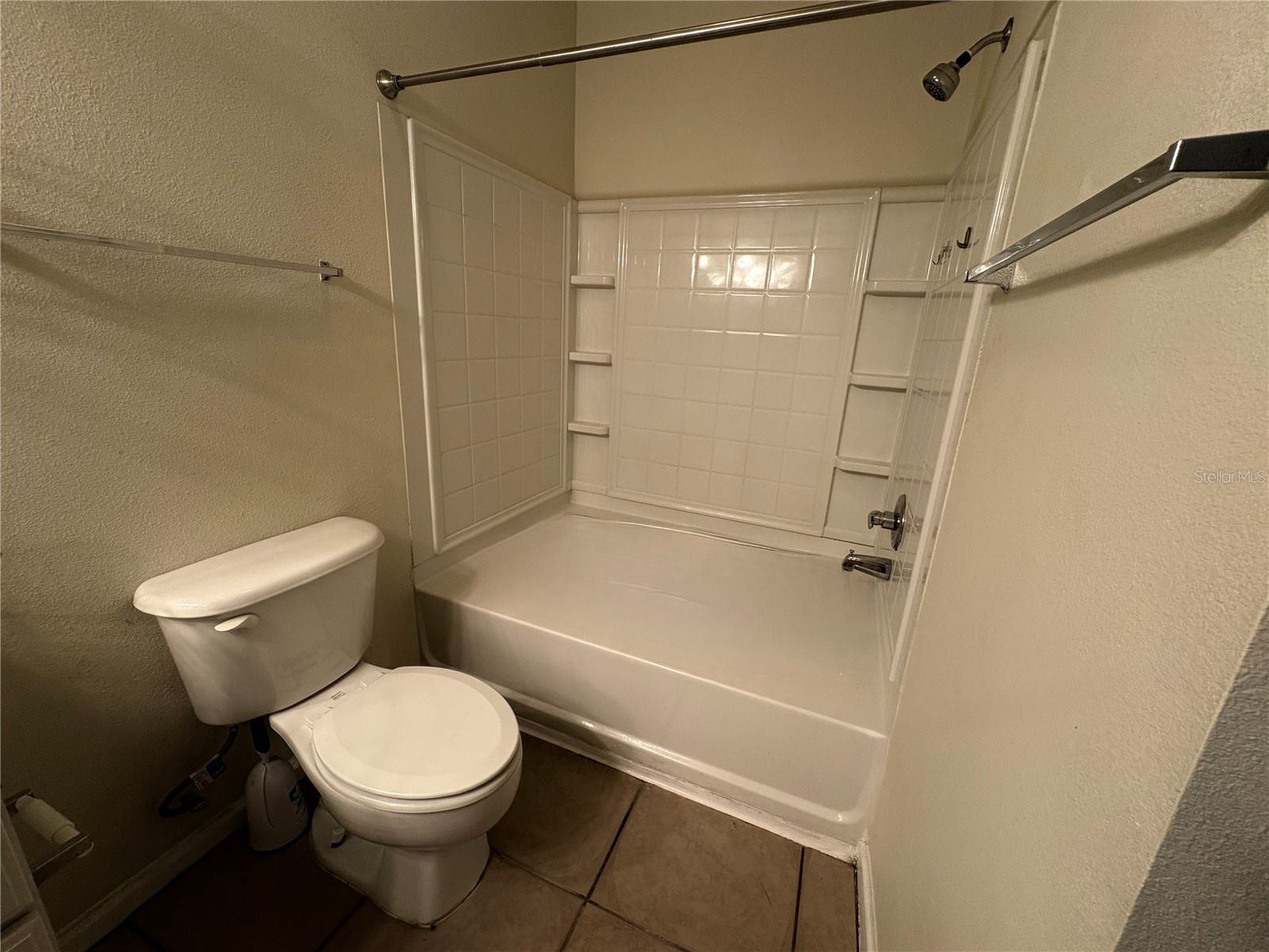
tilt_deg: -15.3
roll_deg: -2.9
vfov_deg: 85.7
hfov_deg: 102.1
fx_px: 513
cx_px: 634
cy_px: 476
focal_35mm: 14
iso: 200
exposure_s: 1/120
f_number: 2.2
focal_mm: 2.22
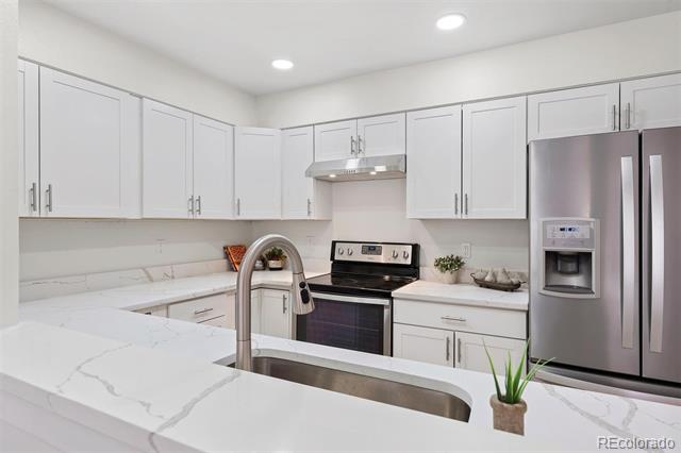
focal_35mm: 19
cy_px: 226
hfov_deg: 86.9
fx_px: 359
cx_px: 340
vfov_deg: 64.5
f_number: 8
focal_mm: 19
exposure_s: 1/2.5
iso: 100
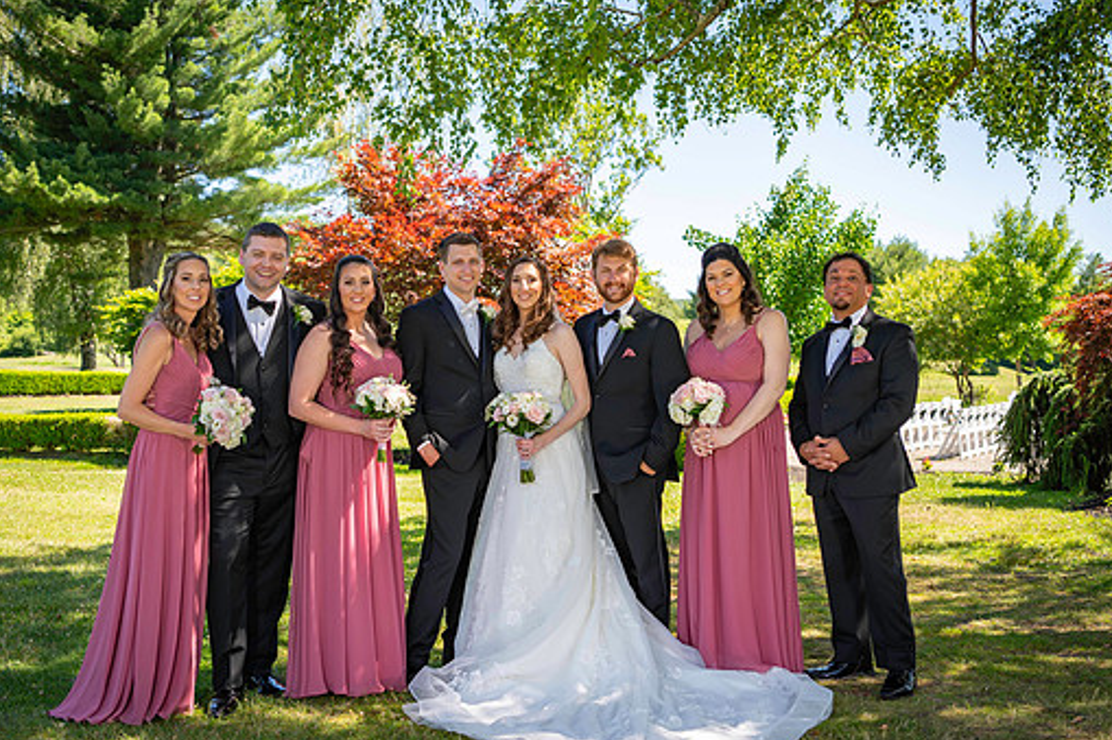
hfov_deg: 47.4
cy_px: 367
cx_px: 529
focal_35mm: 41
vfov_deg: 32.6
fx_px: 1266
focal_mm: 36
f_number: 3.2
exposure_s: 1/800
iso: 100
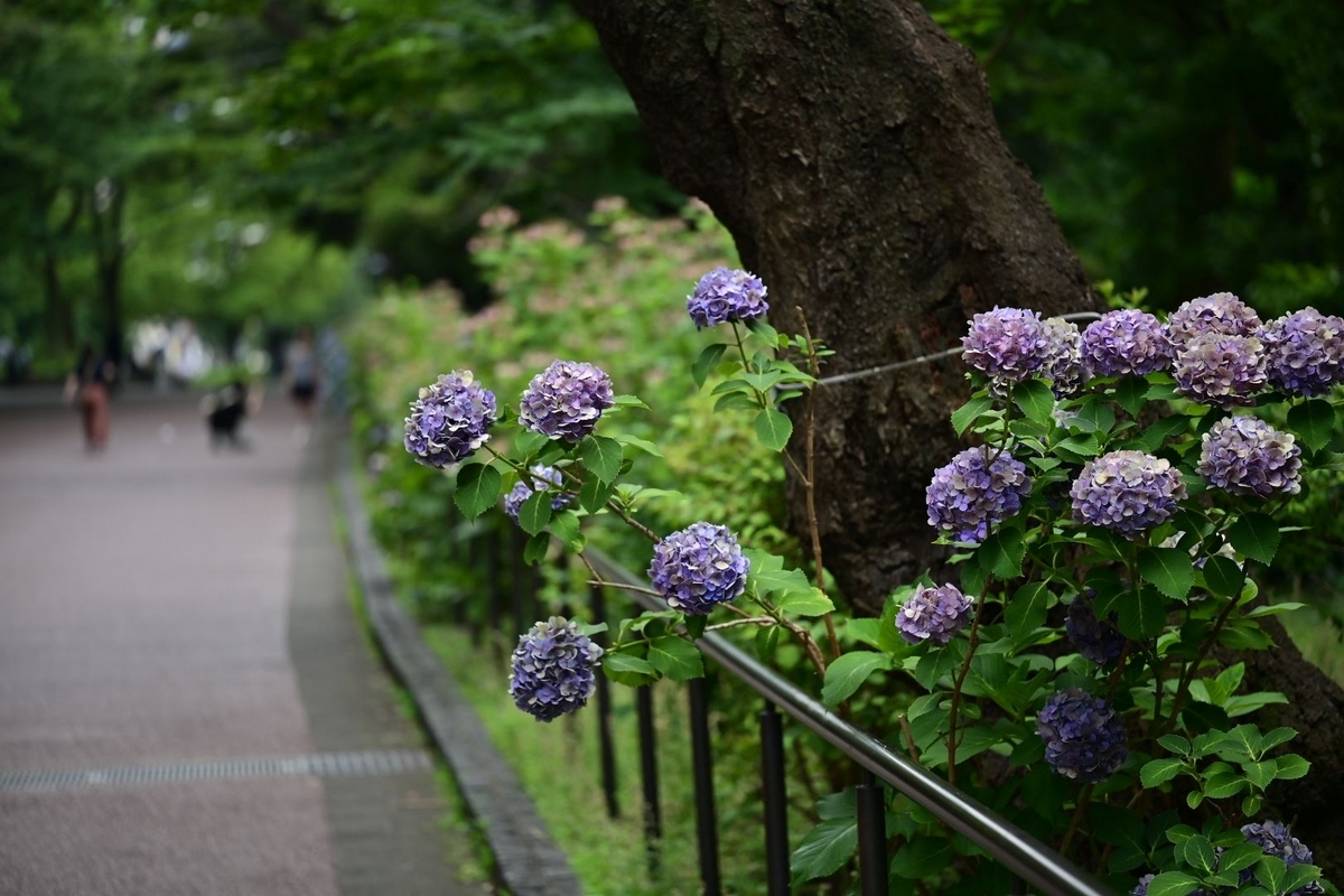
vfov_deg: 13.0
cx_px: 672
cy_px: 448
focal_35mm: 105
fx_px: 3920
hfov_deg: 19.5
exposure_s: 1/800
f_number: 2.8
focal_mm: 105
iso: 100
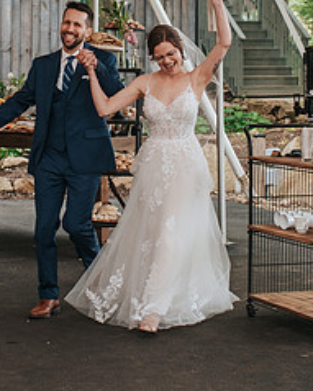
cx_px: 72
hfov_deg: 10.8
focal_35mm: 143
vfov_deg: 13.4
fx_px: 1657
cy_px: 98
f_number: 2.8
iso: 400
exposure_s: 1/125
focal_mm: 35
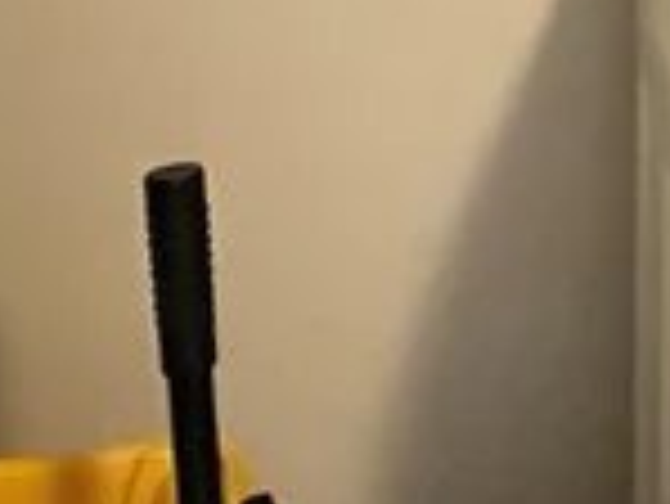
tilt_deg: -6.1
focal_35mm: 96
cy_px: -306
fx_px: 1860
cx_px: 1102
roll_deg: -2.0
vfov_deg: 14.2
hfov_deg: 17.6
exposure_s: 1/40
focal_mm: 2.22
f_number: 2.2
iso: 1250
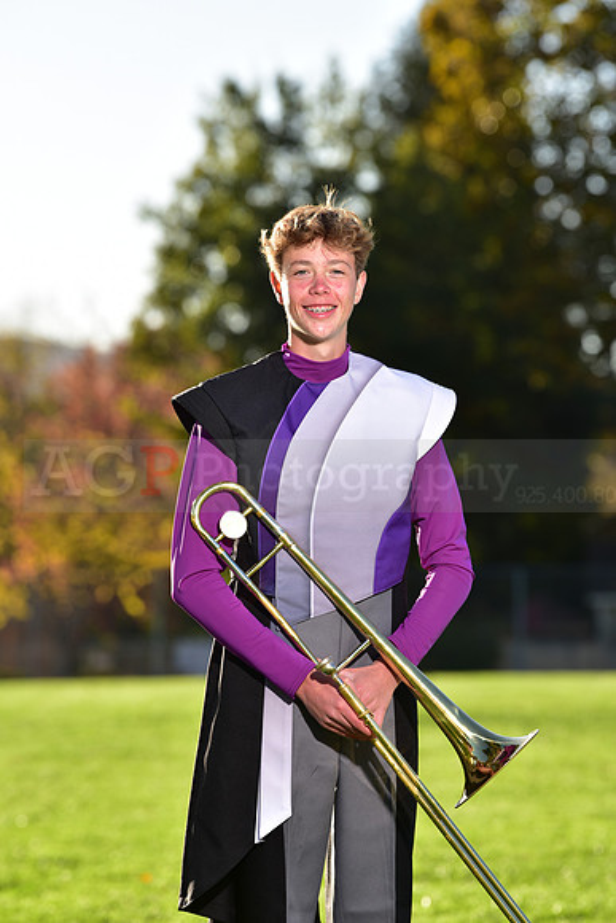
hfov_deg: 6.9
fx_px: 5130
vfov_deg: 10.3
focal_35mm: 200
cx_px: 308
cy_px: 462
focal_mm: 200
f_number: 5.6
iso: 80
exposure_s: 1/200
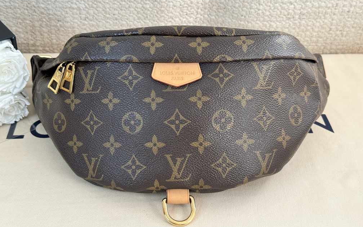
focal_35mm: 51
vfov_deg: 25.3
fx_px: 505
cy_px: 102
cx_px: 182
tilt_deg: -34.7
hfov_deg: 39.6
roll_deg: -1.8
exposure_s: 1/59
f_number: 1.78
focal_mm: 6.86
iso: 200
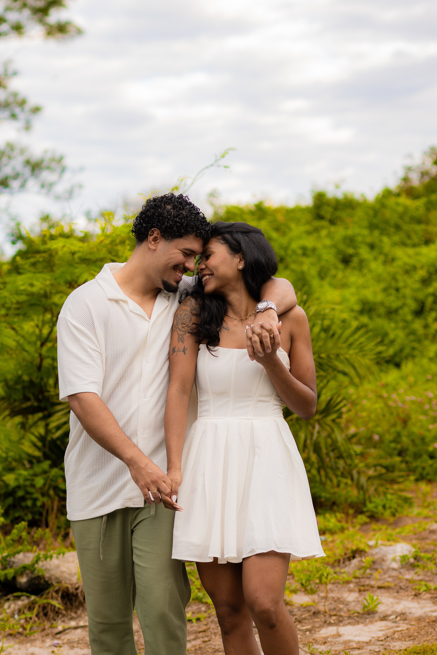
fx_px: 2321
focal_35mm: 128
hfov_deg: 10.8
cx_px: 218
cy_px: 328
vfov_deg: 16.1
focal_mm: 85
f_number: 3.2
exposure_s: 1/320
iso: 200
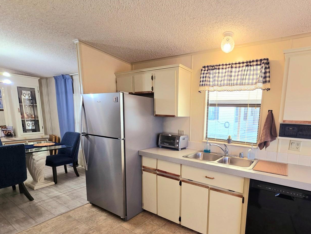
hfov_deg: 88.9
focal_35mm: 17
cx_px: 198
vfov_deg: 73.8
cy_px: 142
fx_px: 153
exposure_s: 1/60.2
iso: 100
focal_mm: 2.2
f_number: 2.2
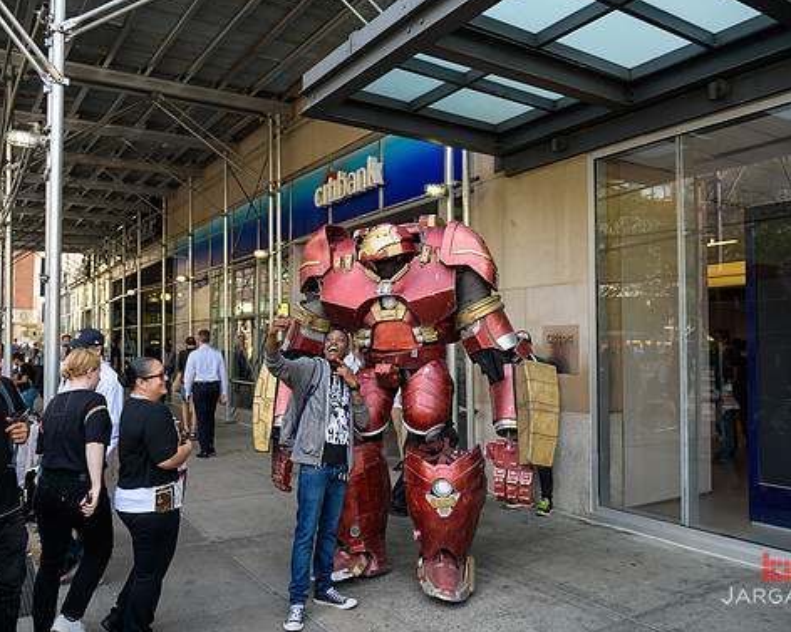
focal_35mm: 30
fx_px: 702
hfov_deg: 58.8
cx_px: 396
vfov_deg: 48.5
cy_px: 316
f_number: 3.2
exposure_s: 1/250
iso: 200
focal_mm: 26
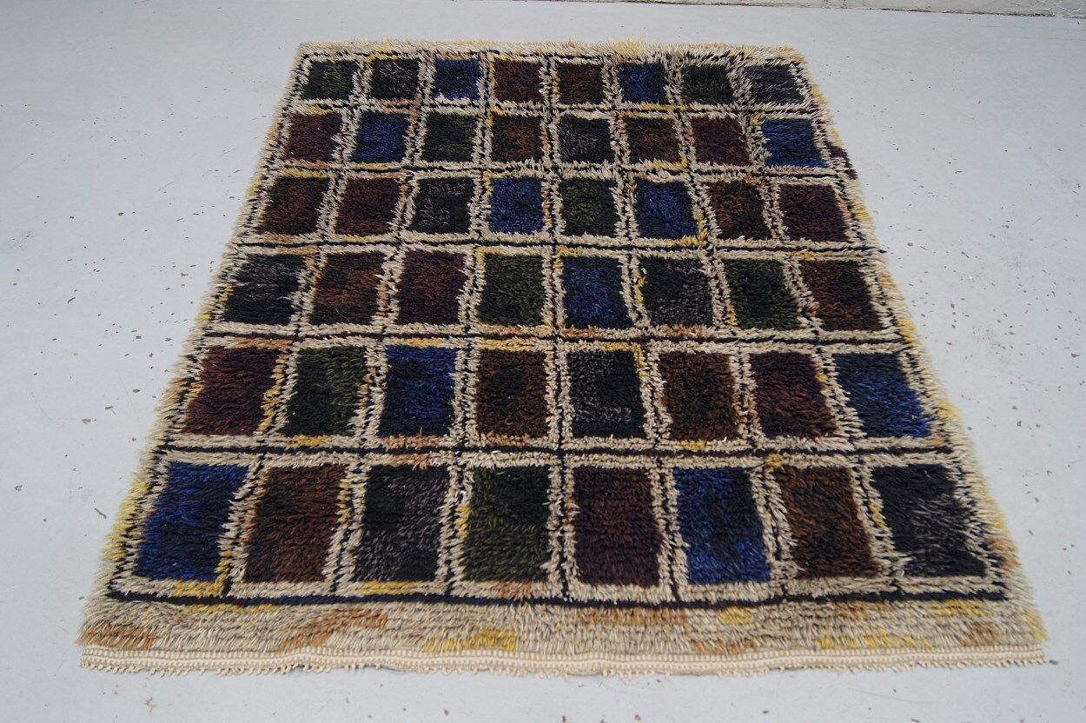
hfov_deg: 57.2
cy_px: 362
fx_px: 995
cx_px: 543
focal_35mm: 33
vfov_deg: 39.9
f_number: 6.3
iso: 400
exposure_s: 1/10
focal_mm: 22
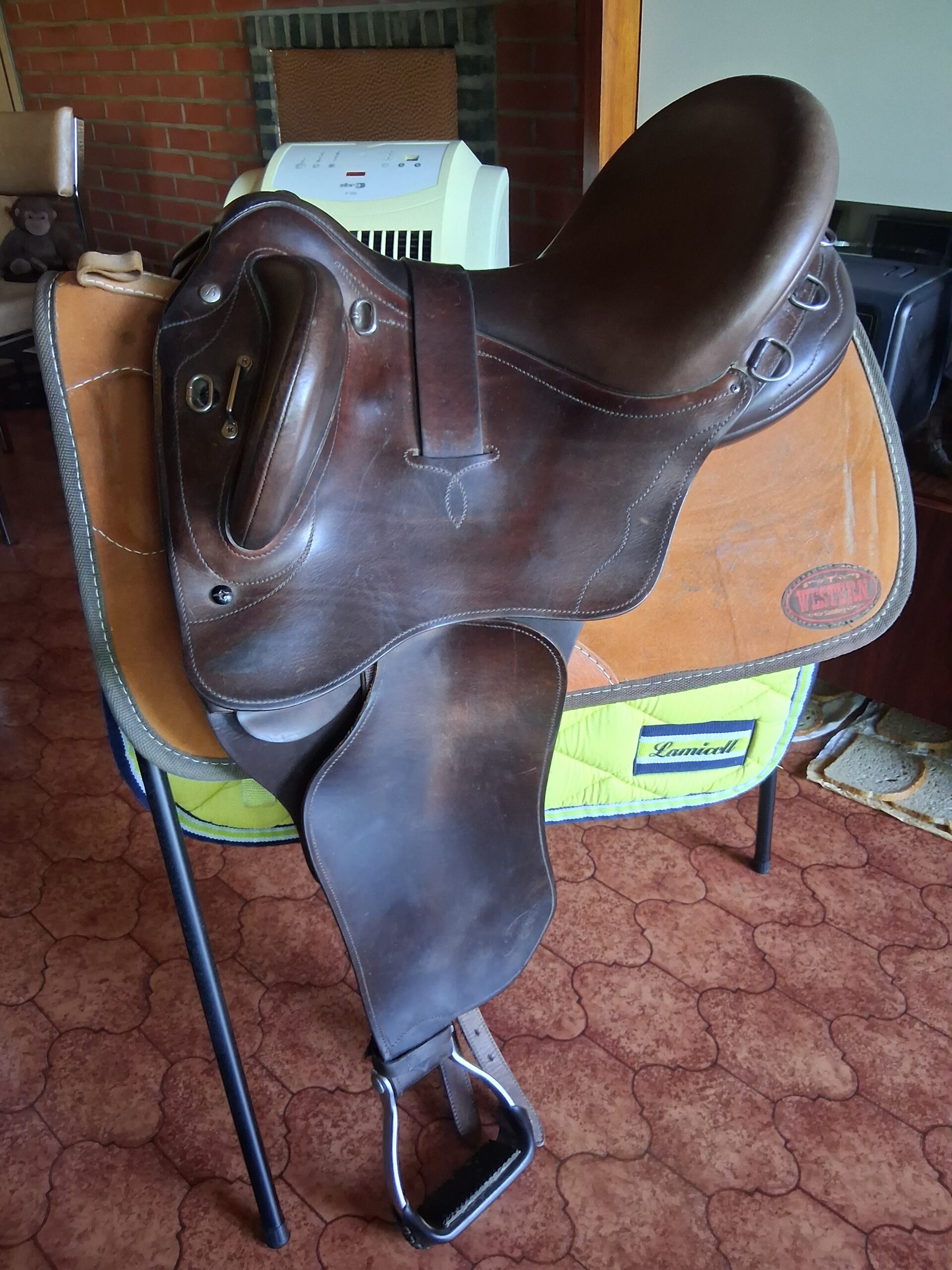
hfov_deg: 53.1
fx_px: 953
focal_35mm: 26
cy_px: 635
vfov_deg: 67.3
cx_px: 476
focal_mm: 3.98
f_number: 1.8
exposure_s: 1/33
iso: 640
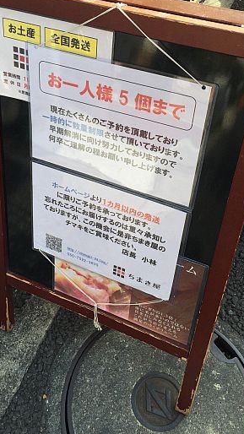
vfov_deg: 49.0
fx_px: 472
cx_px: 116
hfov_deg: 29.0
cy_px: 168
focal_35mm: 41
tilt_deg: -45.8
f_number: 2.2
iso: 32
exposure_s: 1/520
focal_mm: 4.15
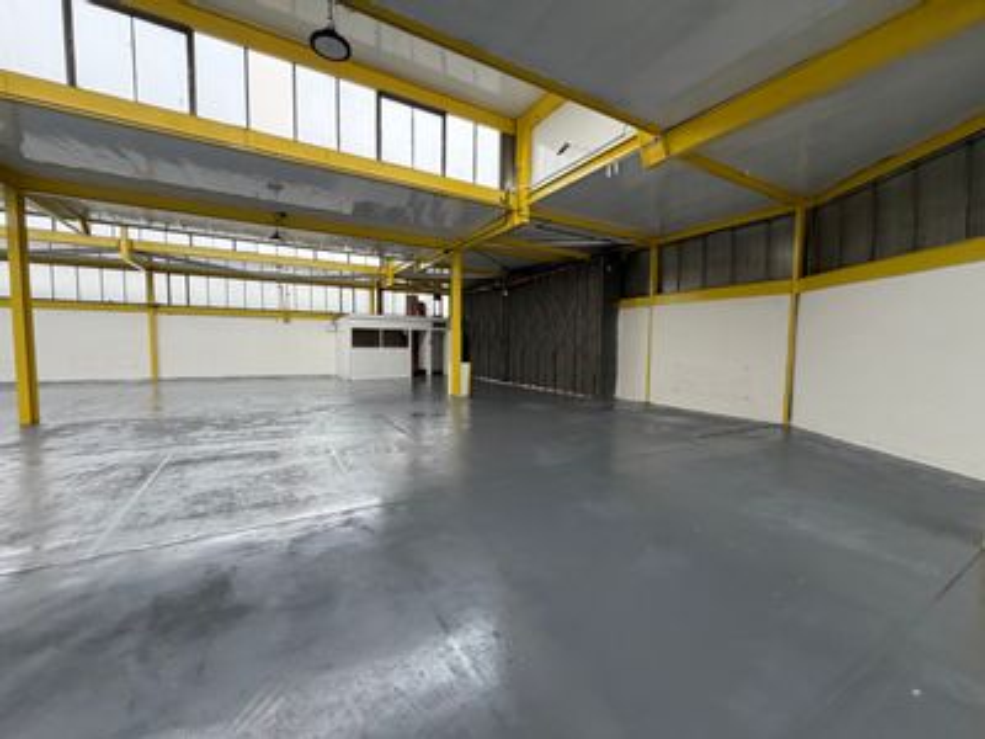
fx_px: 398
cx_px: 492
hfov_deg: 102.1
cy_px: 370
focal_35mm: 14
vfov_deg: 85.7
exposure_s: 1/121
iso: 100
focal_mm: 2.22
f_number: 2.2
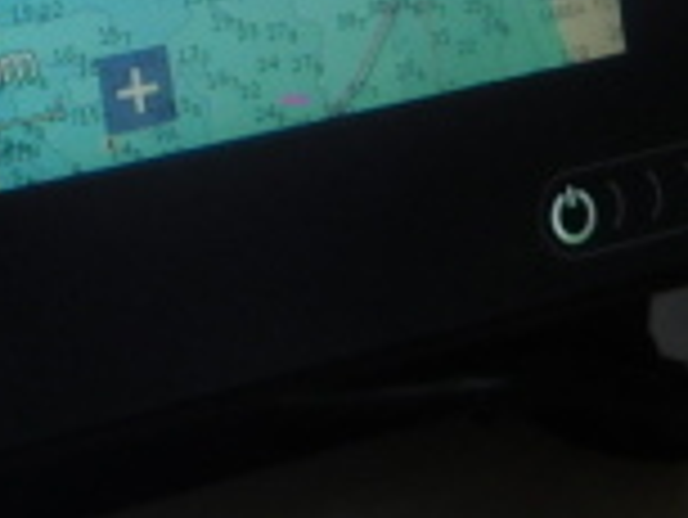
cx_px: -337
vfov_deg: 12.0
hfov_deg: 15.2
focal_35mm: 120
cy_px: -144
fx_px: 2387
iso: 125
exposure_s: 1/160
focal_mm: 4
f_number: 3
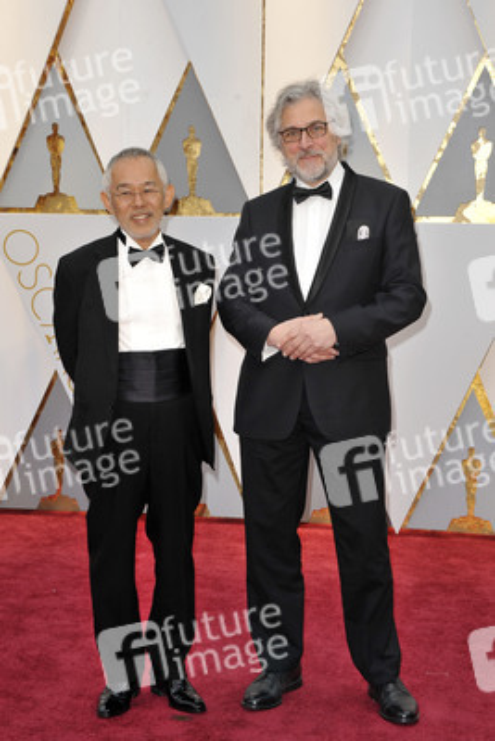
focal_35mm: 72
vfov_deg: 28.1
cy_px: 370
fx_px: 1484
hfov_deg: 18.9
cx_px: 248
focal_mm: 72
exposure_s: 1/250
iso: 1000
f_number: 7.1
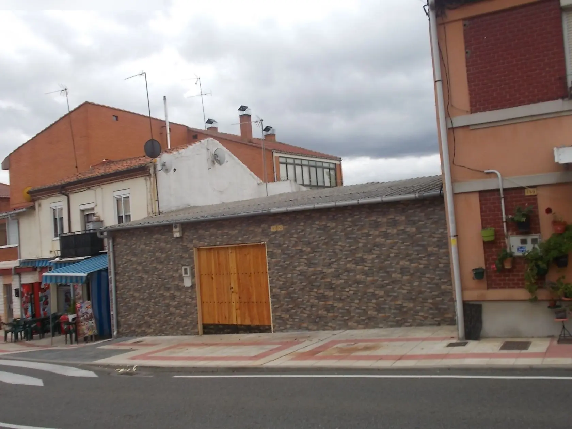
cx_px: 286
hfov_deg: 54.0
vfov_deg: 41.8
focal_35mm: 34
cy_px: 214
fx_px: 562
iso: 80
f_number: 3.6
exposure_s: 1/160
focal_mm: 6
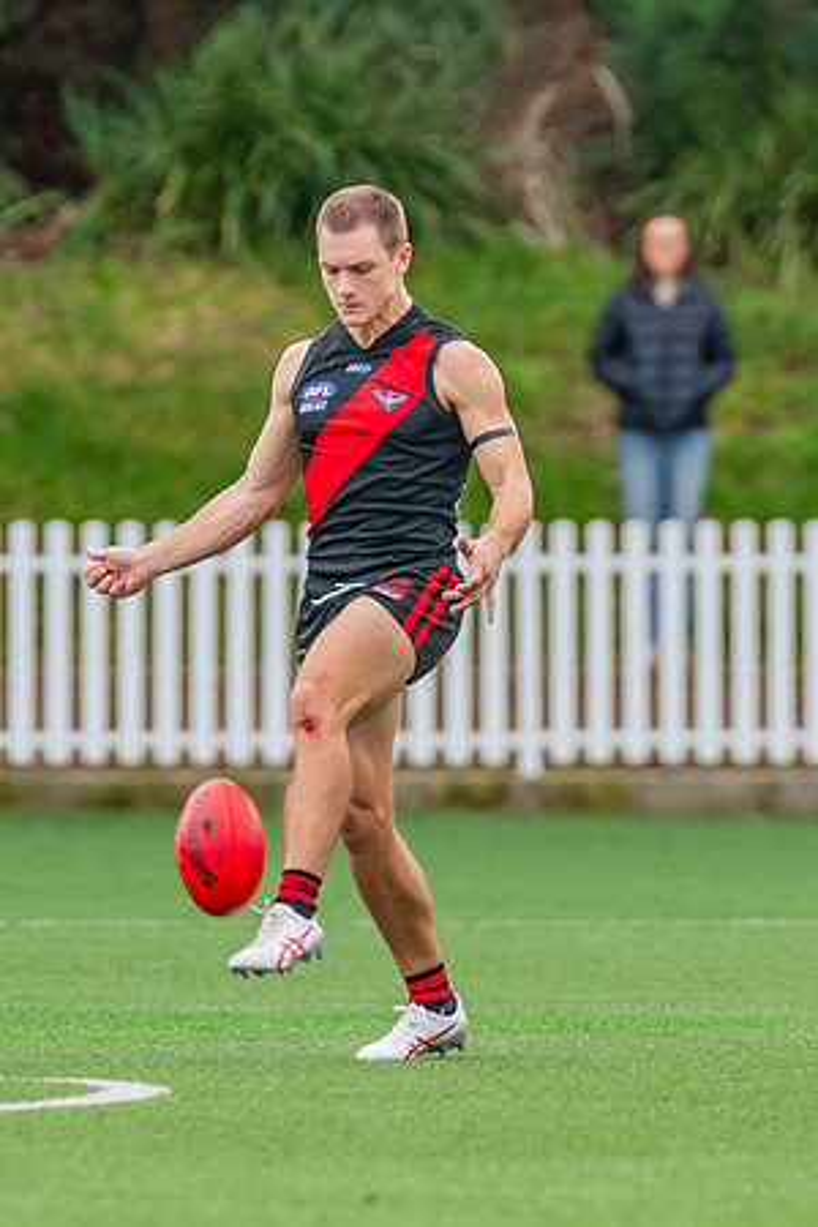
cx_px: 413
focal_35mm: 1014
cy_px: 495
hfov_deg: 1.4
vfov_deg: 2.0
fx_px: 34561
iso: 800
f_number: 5
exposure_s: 1/1250
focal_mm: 420
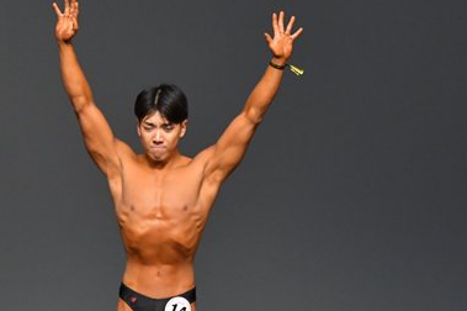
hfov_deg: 3.5
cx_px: 121
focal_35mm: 583
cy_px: 294
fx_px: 7556
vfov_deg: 2.4
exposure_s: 1/400
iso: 2500
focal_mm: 190
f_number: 5.6
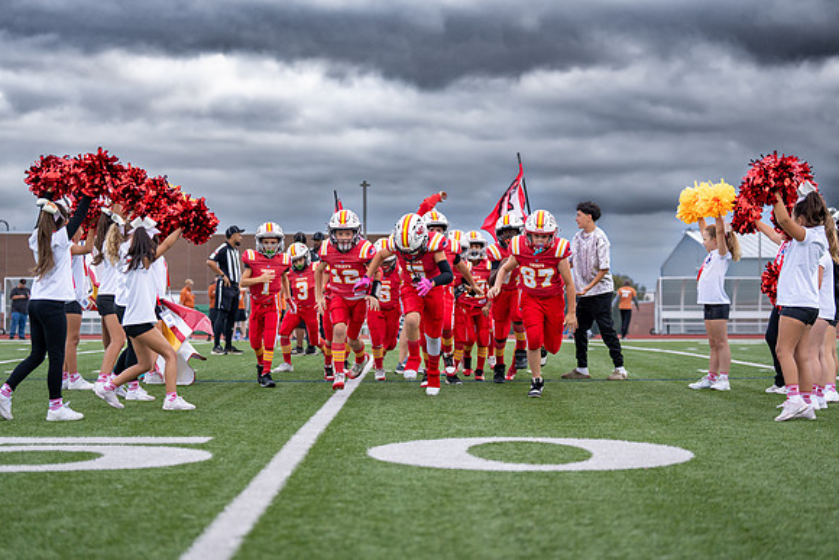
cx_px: 420
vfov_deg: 18.5
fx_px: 1718
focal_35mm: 74
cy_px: 280
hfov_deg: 27.4
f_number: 2.8
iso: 640
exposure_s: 1/1250
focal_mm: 70
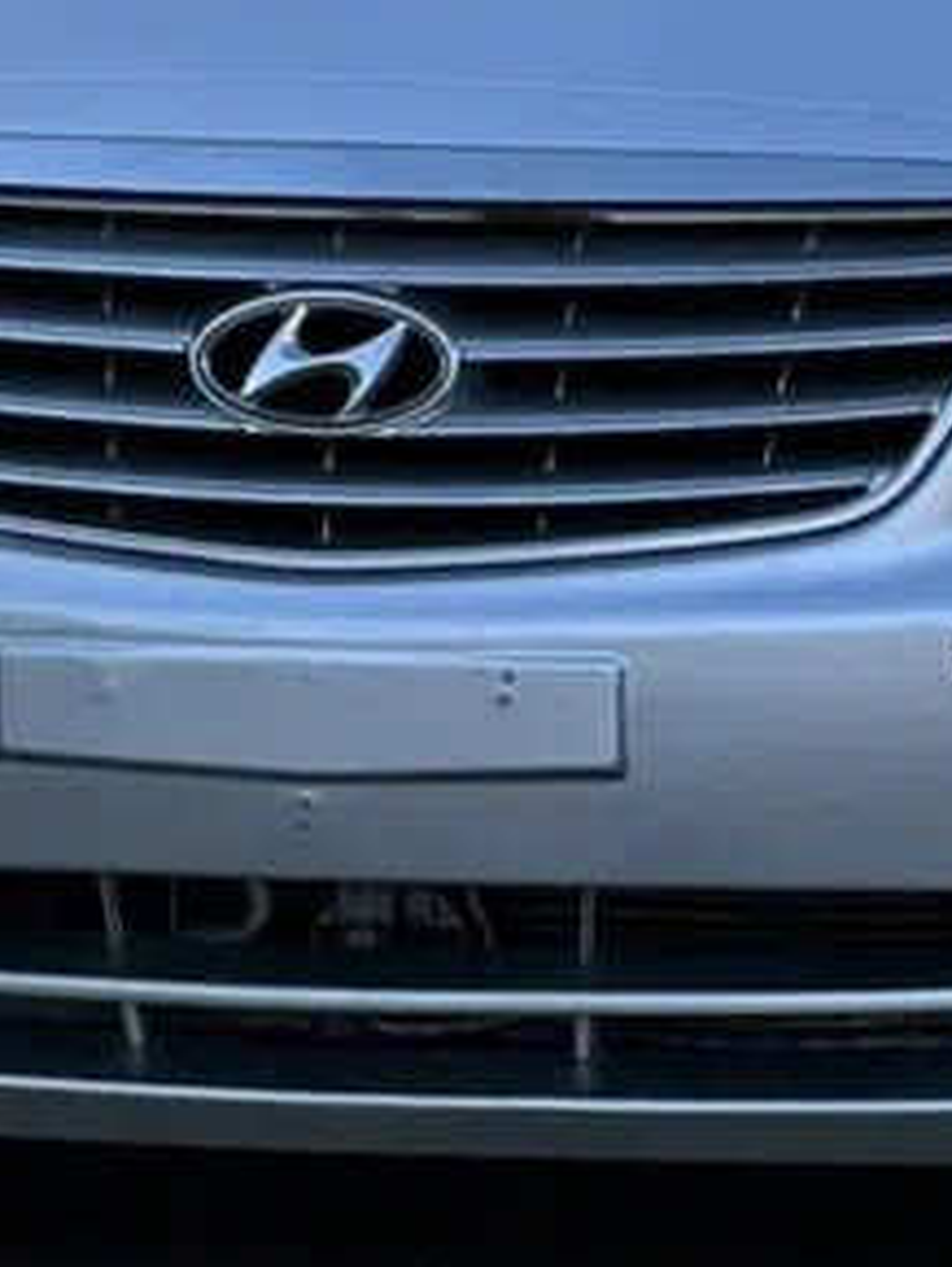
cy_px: -876
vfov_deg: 5.4
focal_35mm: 362
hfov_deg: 4.1
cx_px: 729
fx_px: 13255
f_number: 2.8
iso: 25
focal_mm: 9
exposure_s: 1/270
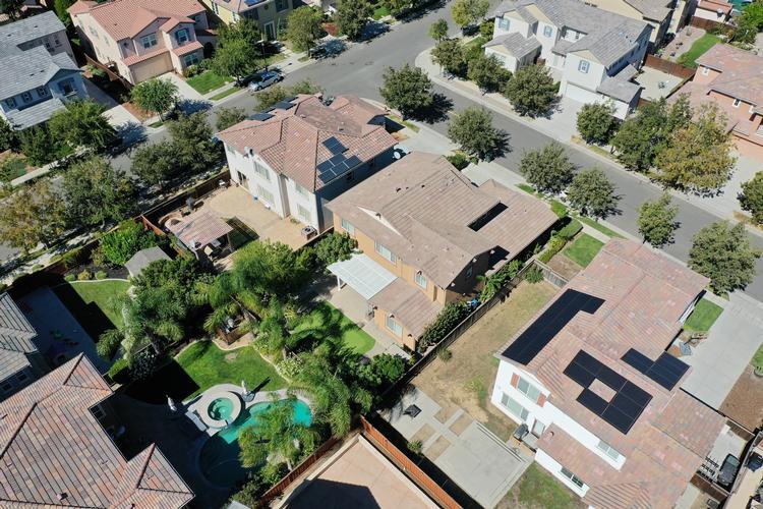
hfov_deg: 65.5
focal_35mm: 28
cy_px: 254
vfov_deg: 46.4
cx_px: 382
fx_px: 593
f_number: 6.3
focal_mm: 10.26
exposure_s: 1/500
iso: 100
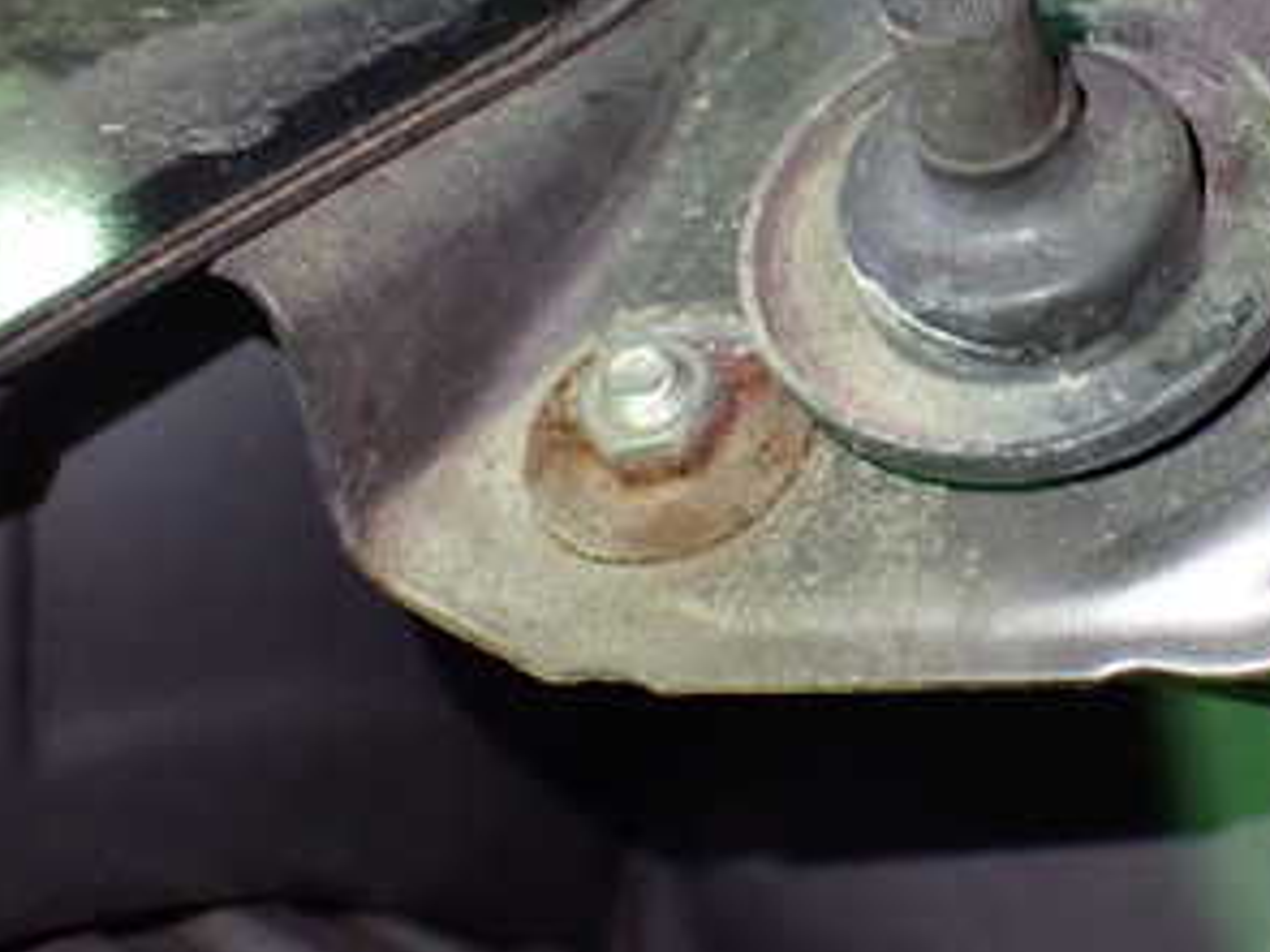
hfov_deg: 30.1
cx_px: 1180
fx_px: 2237
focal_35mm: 61
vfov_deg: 23.7
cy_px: 198
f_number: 2.3
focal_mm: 5.4
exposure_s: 1/60
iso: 800
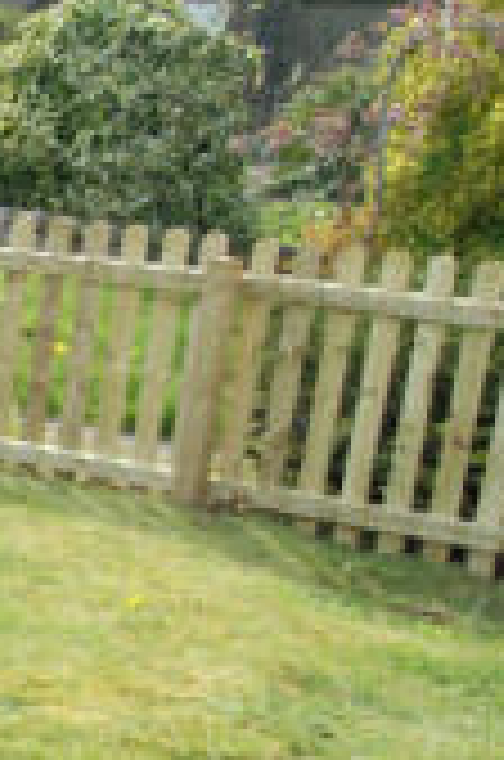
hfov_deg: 10.8
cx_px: -765
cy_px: 501
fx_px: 2214
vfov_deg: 19.4
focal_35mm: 105
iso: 100
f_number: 7.1
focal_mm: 18
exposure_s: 1/160
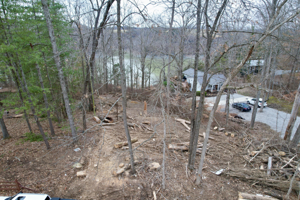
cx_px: 150
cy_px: 100
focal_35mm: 22
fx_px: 183
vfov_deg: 57.2
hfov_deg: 78.6
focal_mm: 8.38
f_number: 2.8
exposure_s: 1/40
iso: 100
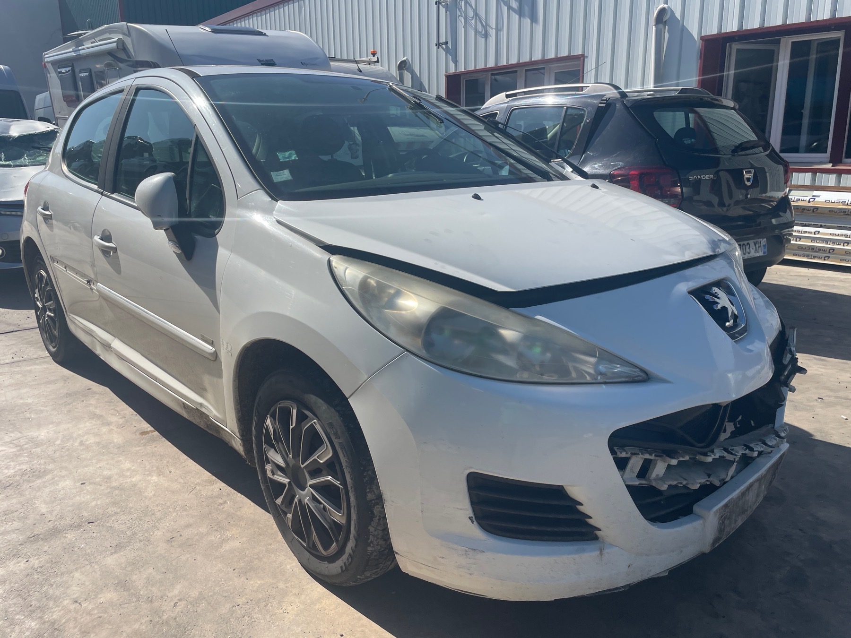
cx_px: 426
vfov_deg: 53.1
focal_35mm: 26
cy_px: 319
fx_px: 639
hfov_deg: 67.3
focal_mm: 4.2
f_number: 1.6
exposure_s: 1/3731
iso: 32
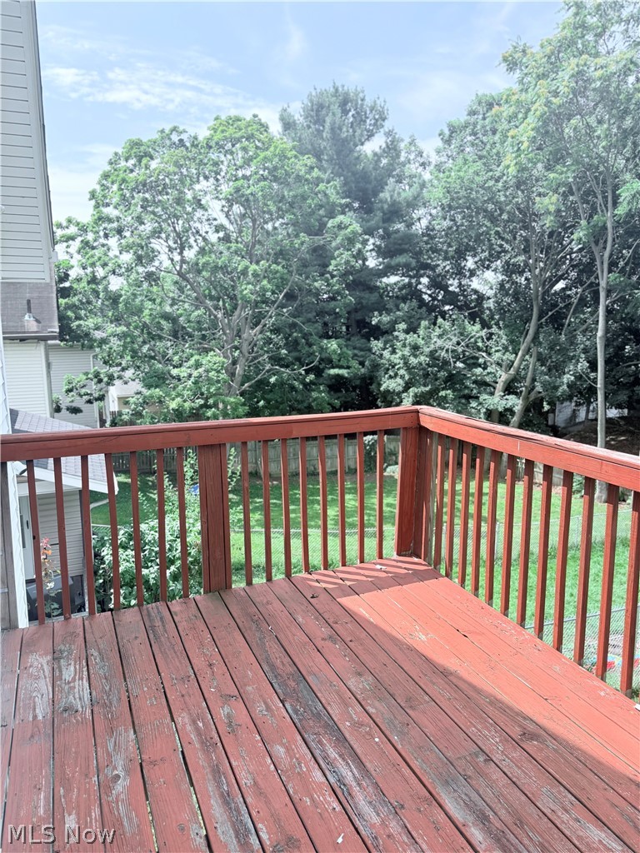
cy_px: 426
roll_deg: +0.7
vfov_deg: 71.6
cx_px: 320
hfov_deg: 56.8
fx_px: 592
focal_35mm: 24
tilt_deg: -9.7
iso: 100
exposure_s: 1/2169
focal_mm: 6.76
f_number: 1.78
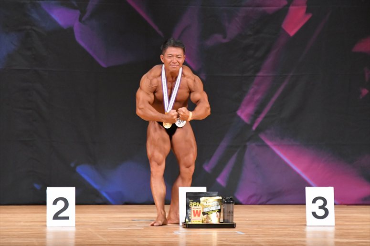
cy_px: 123
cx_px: 185
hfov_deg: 6.9
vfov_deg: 4.6
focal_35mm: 300
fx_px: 3082
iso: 6400
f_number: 5.6
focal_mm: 200
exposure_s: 1/400
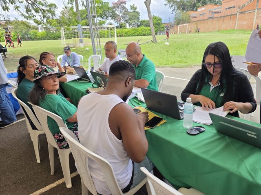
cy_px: 98
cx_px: 130
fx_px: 173
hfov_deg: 73.9
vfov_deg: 58.9
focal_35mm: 23
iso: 25
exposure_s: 1/359
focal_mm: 6.3
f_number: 1.7
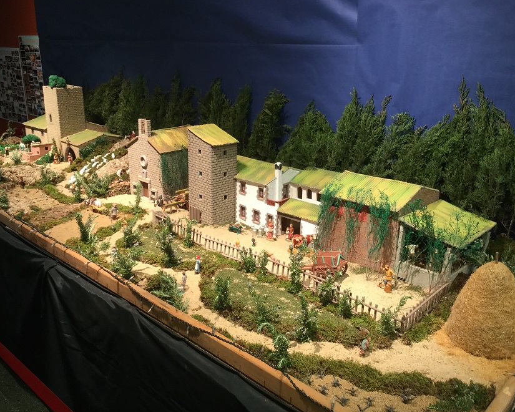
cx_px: 236
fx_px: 503
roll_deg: -1.2
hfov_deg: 54.2
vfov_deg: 44.5
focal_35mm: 33
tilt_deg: -19.6
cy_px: 205
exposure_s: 1/33
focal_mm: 3.3
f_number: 2.4
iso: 80
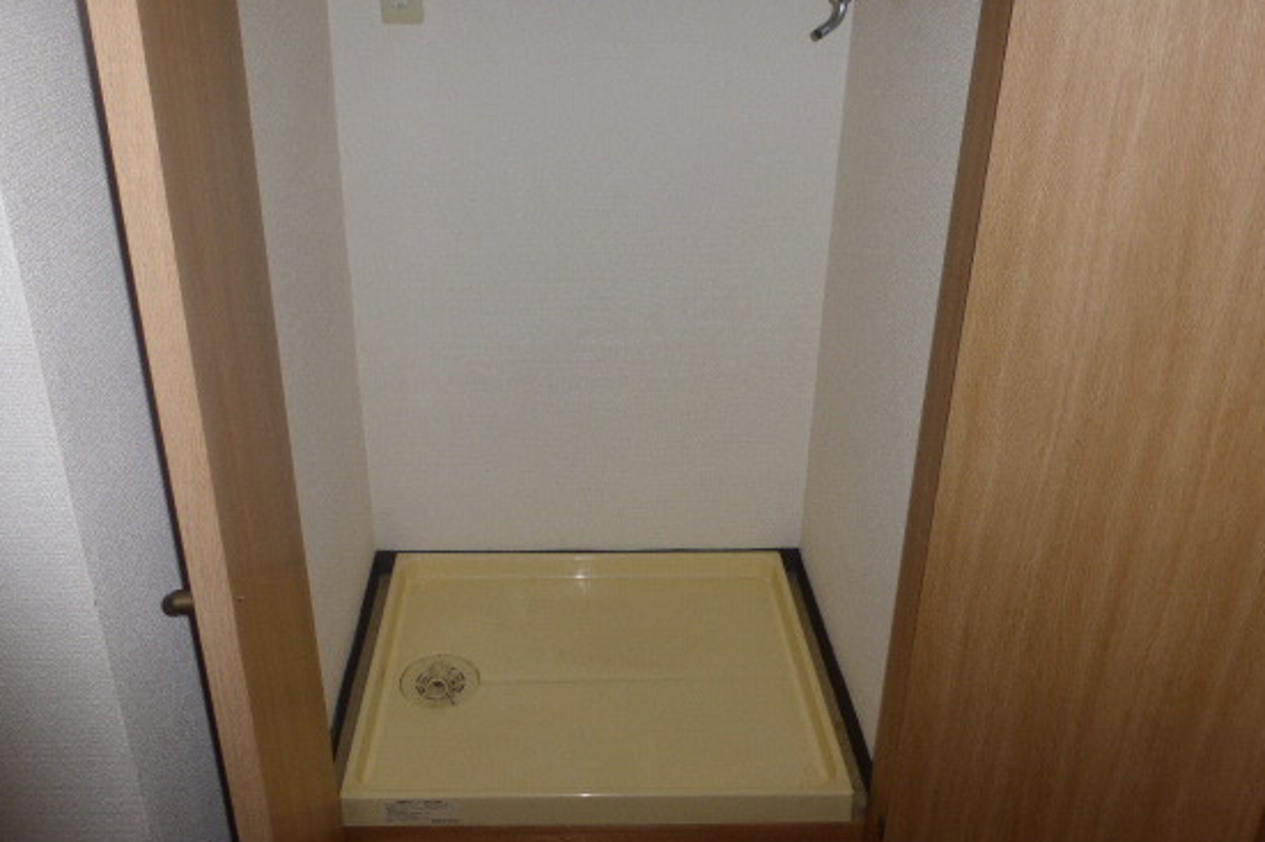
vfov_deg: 44.6
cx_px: 574
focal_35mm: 29
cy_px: 321
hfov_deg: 63.6
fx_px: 1019
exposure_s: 1/60
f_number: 3.3
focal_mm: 4.3
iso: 100
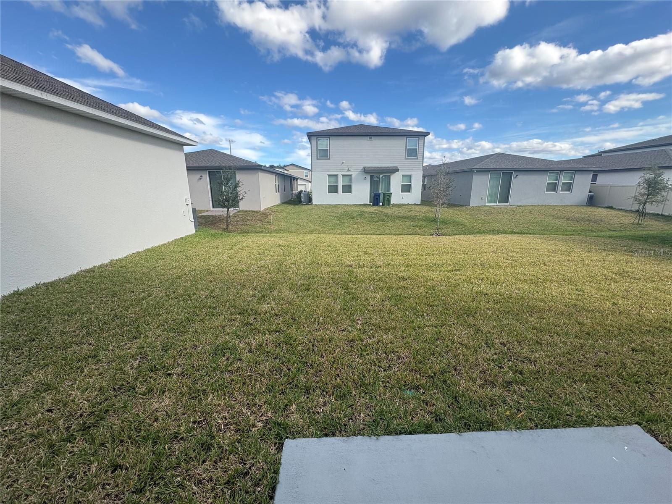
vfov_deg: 85.7
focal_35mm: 14
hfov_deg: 102.1
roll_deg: +1.5
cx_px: 336
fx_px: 272
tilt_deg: -13.3
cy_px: 252
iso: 50
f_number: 2.2
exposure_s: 1/840
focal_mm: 2.22
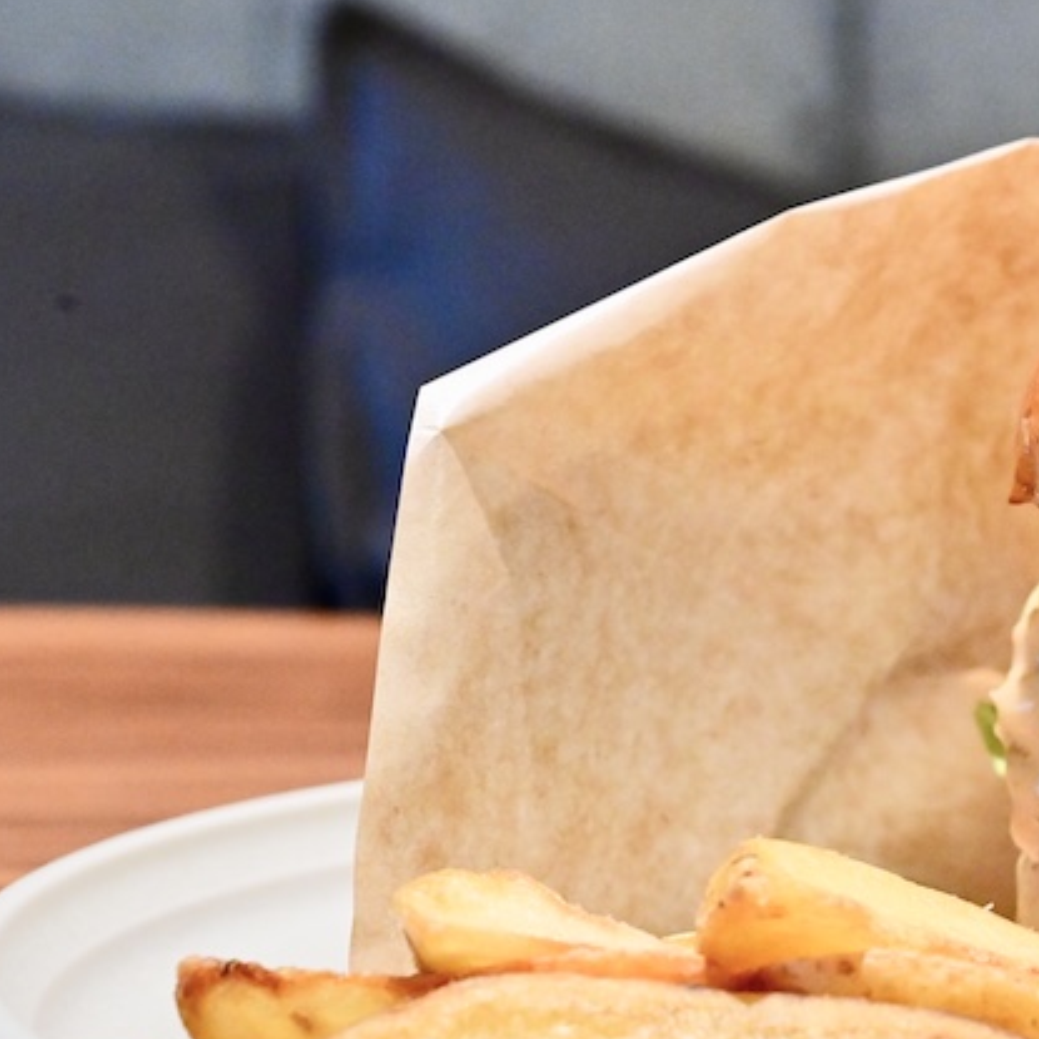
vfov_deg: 14.2
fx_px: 4177
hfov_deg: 14.0
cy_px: 499
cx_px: 1019
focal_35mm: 123
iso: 6400
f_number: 8
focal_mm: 60
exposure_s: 1/200
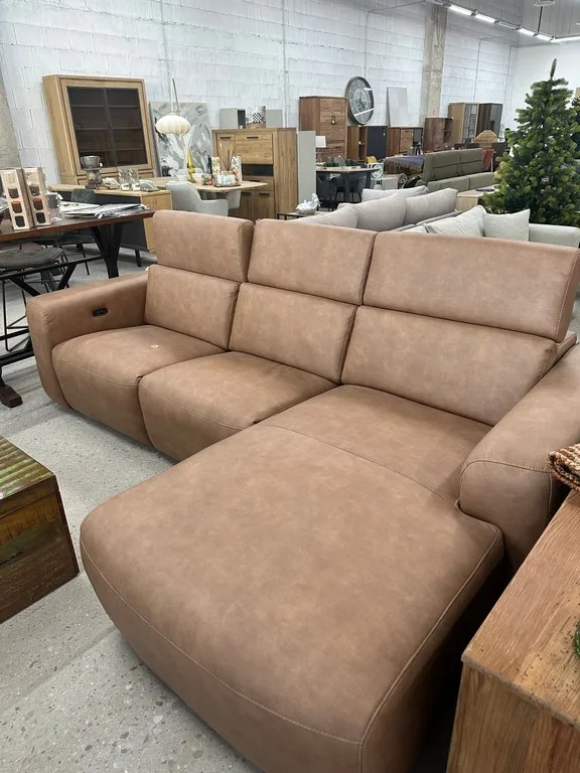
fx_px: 536
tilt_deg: -24.7
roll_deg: +0.7
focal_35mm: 24
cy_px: 386
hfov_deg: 56.8
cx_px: 290
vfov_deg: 71.6
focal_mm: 6.9
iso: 160
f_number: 1.8
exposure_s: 1/100
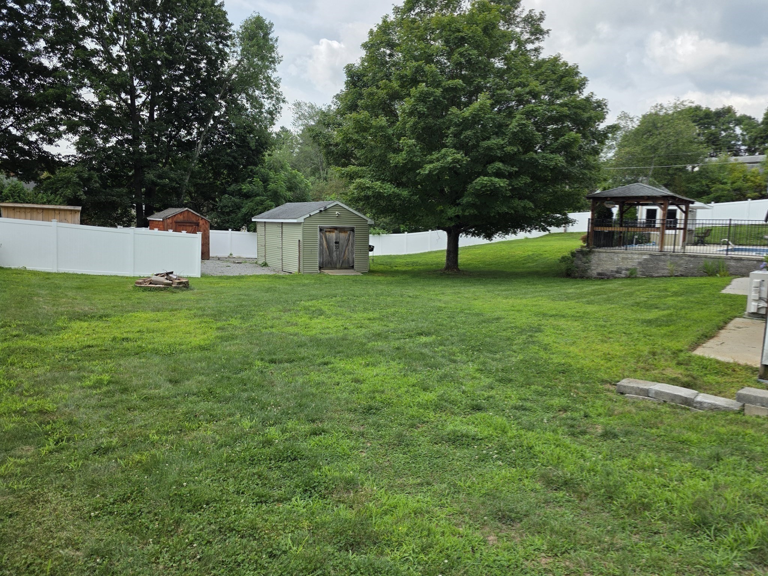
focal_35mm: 23
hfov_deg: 73.9
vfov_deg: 58.9
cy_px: 288
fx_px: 510
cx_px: 384
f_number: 1.7
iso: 80
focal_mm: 6.3
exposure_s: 1/3972
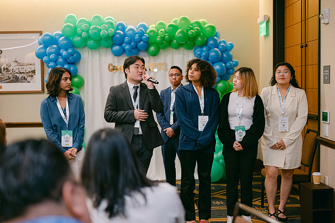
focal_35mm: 50
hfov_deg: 39.6
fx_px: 465
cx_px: 168
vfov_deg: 27.0
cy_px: 112
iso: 500
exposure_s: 1/100
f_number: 2
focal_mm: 50
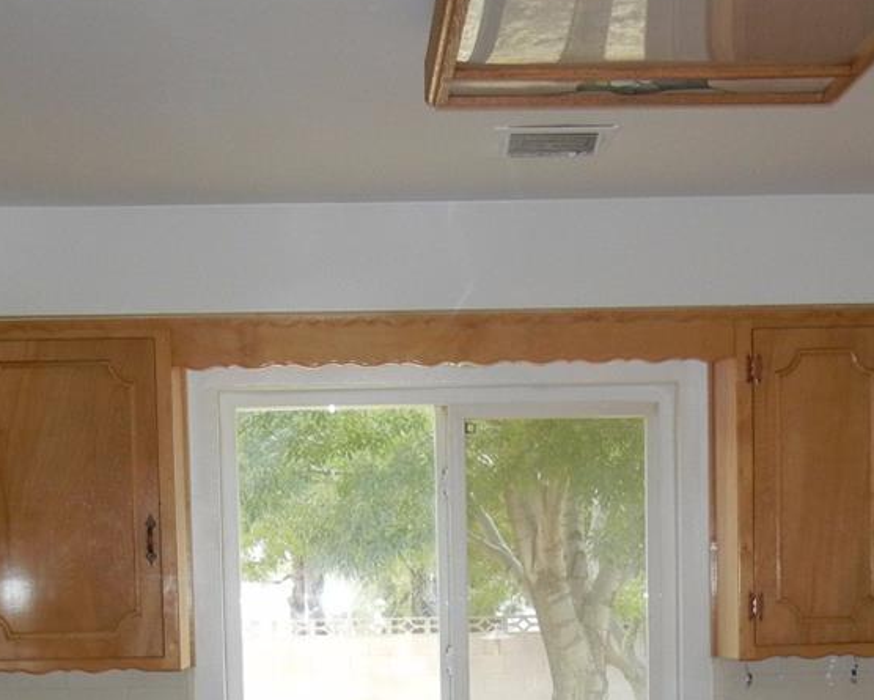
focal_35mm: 79
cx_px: 395
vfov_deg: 18.5
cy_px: 810
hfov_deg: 24.1
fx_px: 2044
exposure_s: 1/30
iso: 200
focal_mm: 5.4
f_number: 3.5
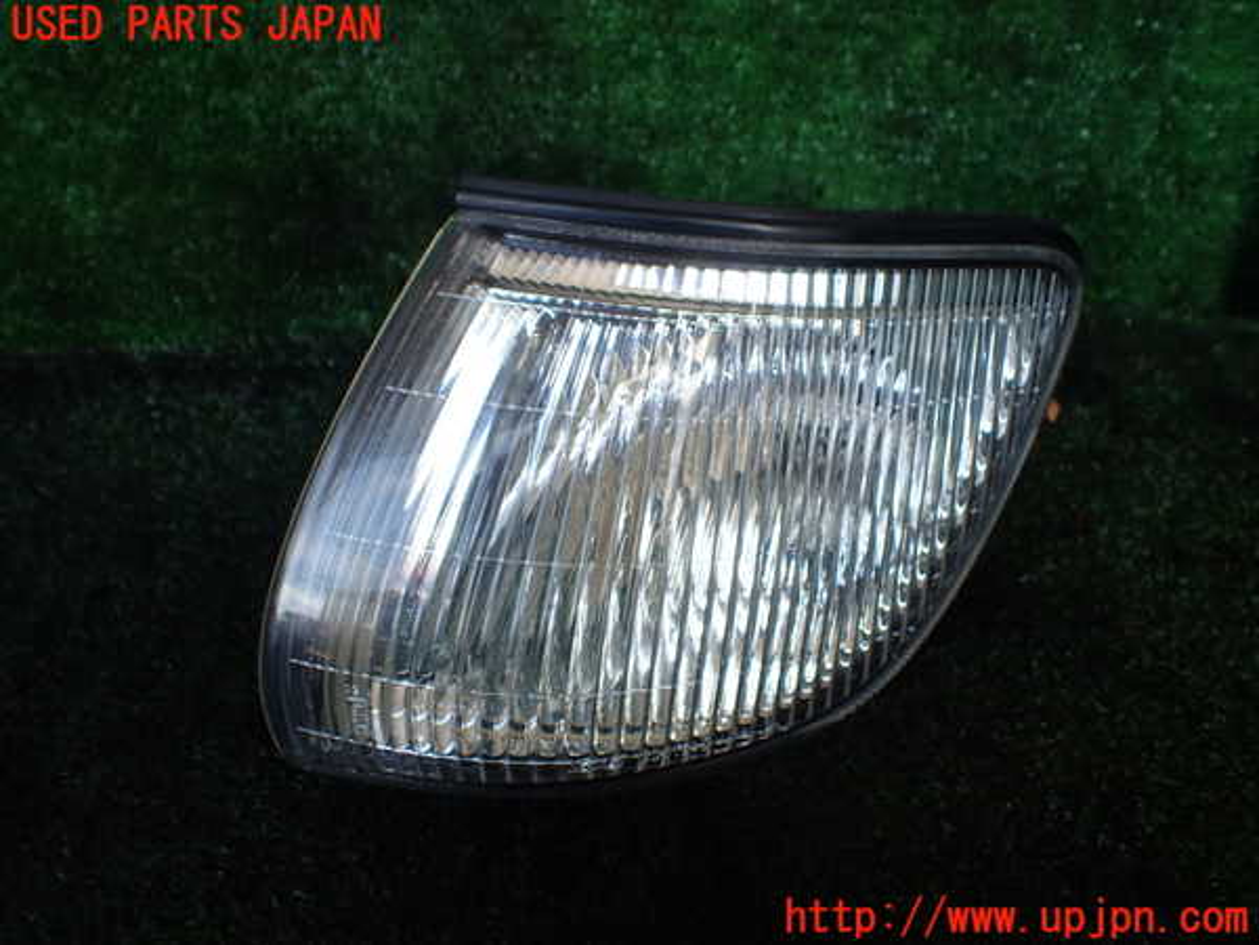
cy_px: 472
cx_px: 630
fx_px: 1091
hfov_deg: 60.0
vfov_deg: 46.8
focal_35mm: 30
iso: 100
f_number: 2.3
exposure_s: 1/125
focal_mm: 5.4
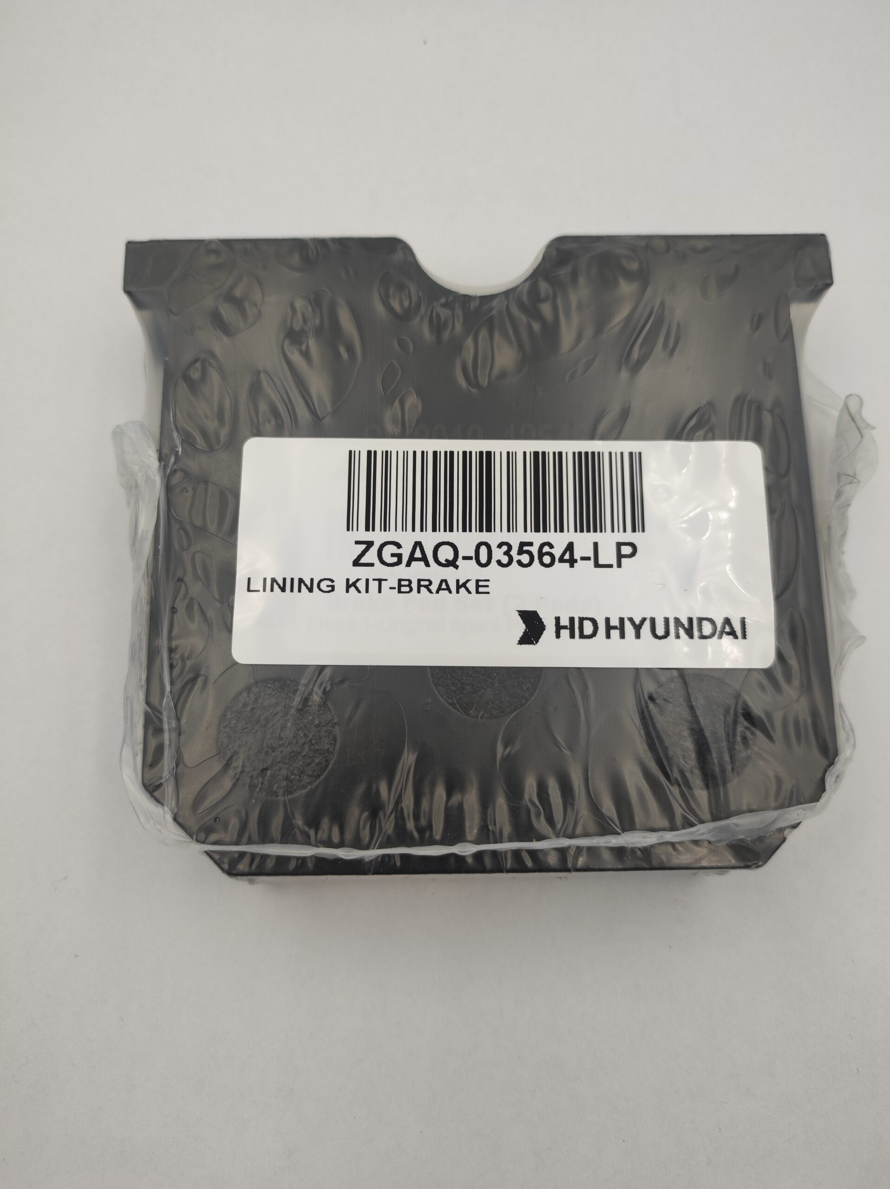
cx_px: 445
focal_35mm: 25
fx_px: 858
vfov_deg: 69.4
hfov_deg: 54.8
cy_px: 594
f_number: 1.79
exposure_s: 1/218
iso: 50
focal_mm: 4.7
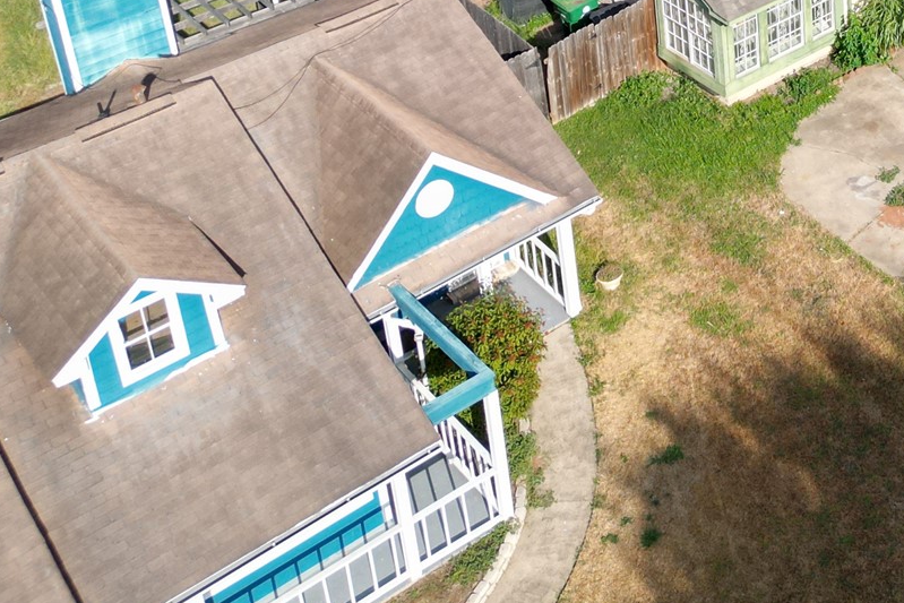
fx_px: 1607
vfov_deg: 19.6
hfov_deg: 28.5
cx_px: 992
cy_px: -178
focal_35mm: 64
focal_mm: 6.72
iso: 120
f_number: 1.7
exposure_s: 1/2500
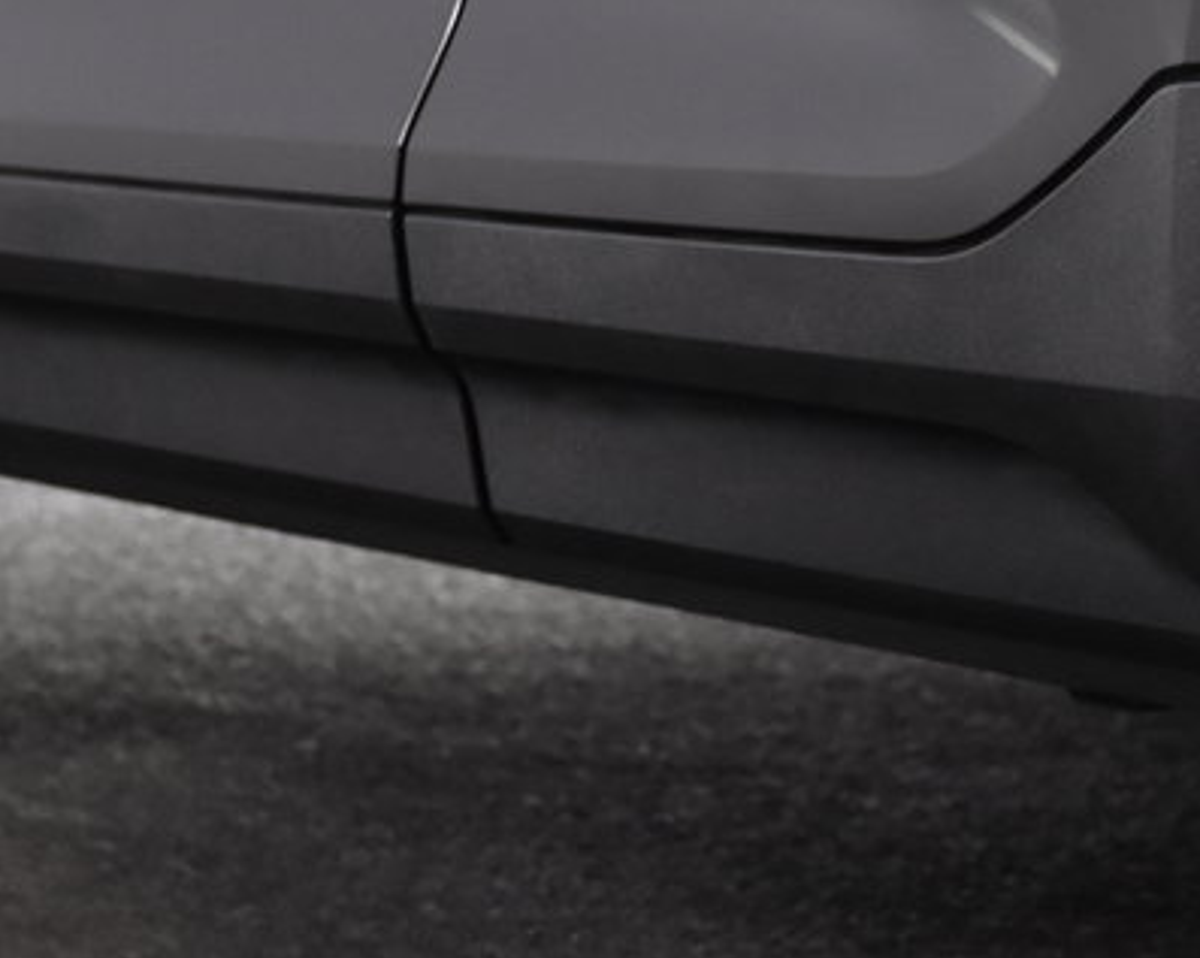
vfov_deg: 6.8
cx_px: 771
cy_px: 555
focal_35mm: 227
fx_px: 8056
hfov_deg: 8.5
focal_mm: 50
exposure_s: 1/100
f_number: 5
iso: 1600
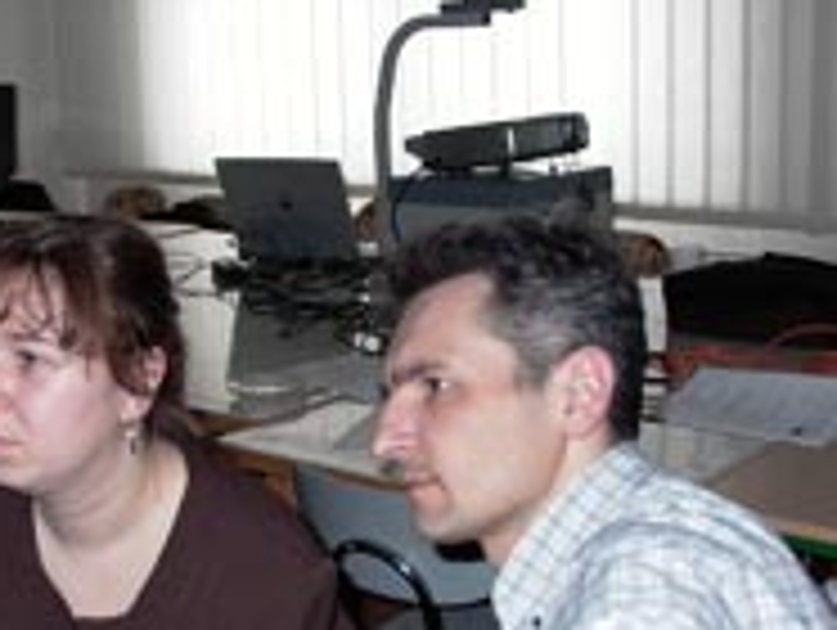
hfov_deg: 30.8
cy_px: 326
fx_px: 1501
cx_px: 256
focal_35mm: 62
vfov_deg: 23.7
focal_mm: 7.13
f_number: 2.04
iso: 100
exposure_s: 1/157
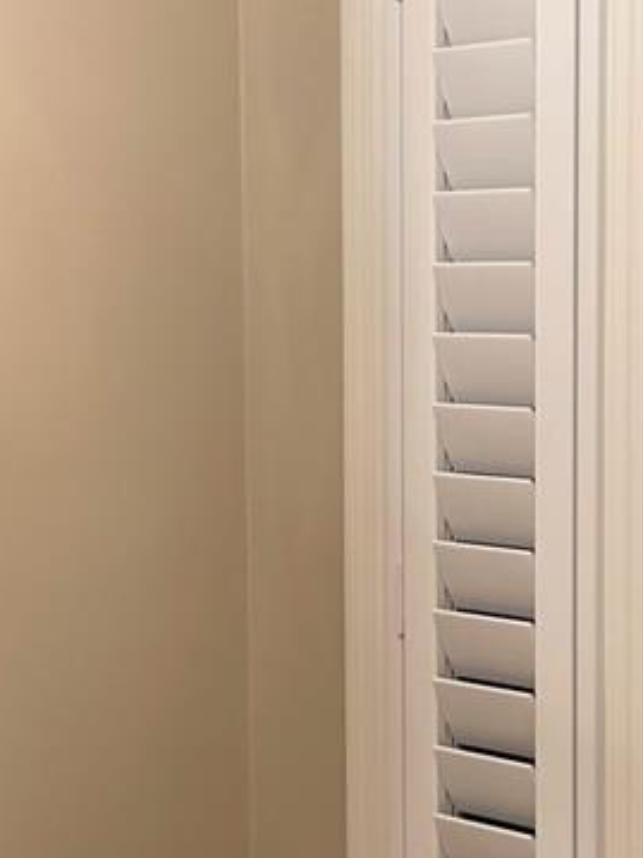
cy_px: 440
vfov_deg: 22.5
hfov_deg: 17.0
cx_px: 342
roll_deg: -0.9
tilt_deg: -0.3
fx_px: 2156
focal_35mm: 87
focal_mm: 5.1
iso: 125
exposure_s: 1/120
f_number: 1.6
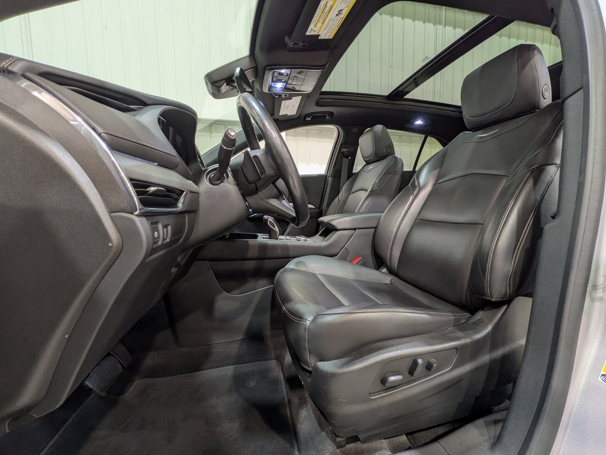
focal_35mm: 14
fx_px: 245
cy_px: 228
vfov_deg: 85.7
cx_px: 303
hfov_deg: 102.1
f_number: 2.2
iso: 70
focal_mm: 1.83
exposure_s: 1/24
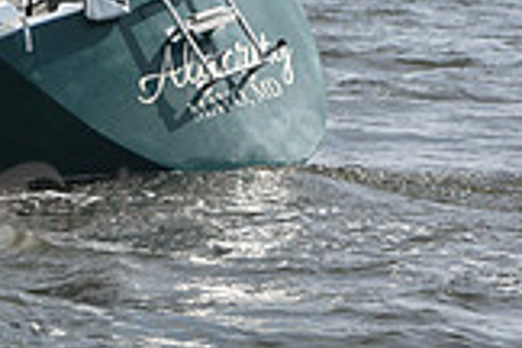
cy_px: -221
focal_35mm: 330
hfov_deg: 6.1
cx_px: -390
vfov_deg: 4.1
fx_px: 4785
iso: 320
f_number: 9
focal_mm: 92
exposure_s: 1/1250
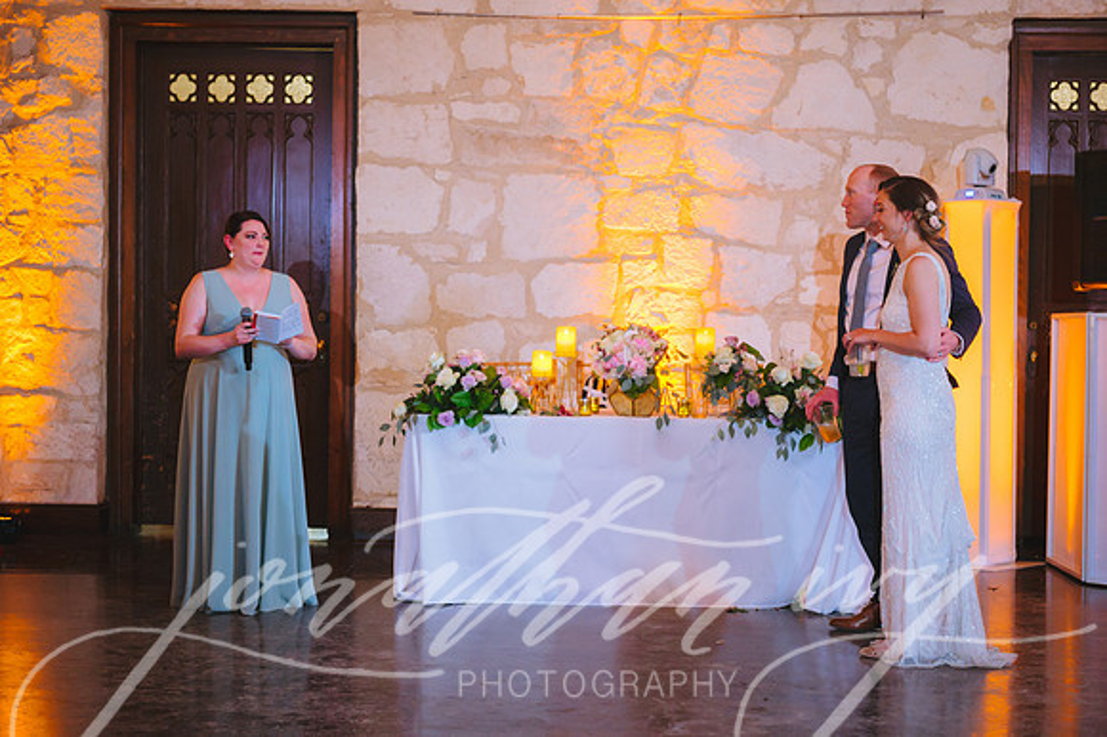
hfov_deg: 35.7
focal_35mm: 56
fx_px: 1721
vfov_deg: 24.2
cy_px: 368
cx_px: 554
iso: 2500
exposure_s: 1/80
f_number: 2.8
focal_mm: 56
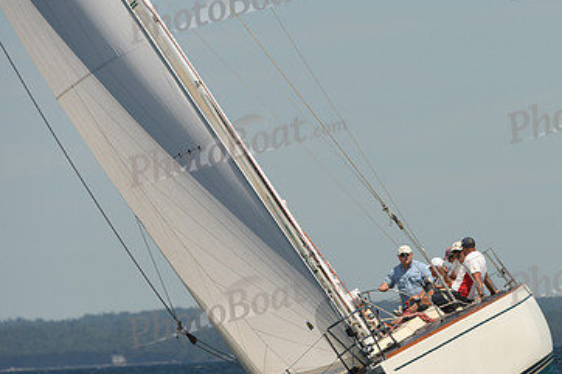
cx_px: 428
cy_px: 206
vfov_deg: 2.1
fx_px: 10002
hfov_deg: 3.2
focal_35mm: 641
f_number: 7.1
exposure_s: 1/1000
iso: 250
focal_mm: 400
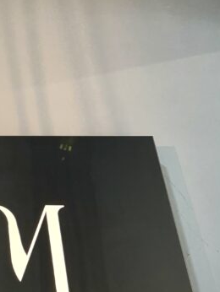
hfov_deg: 18.9
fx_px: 601
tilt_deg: +37.4
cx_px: -83
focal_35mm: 71
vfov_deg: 26.8
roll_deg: -0.7
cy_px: 51
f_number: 1.78
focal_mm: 6.76
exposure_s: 1/100
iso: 125
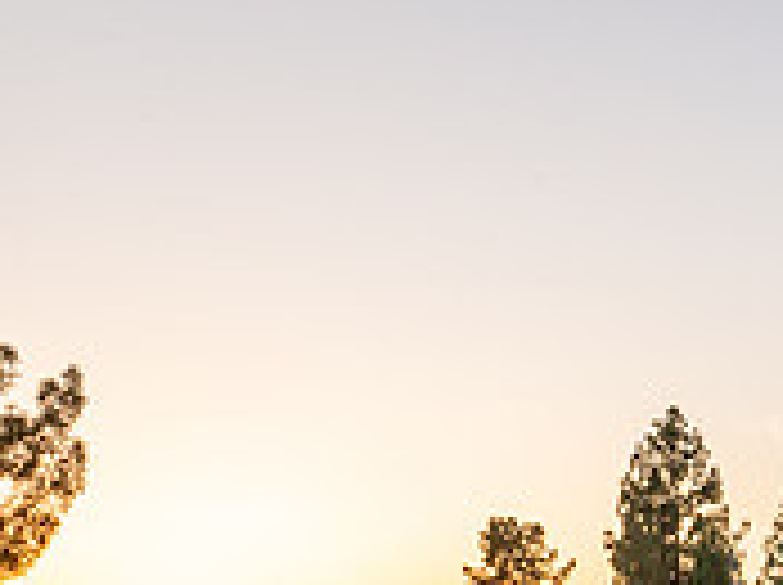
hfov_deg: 21.8
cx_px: 1120
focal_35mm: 77
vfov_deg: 18.4
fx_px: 1739
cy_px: 637
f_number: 7.1
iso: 320
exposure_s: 1/160
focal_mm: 24
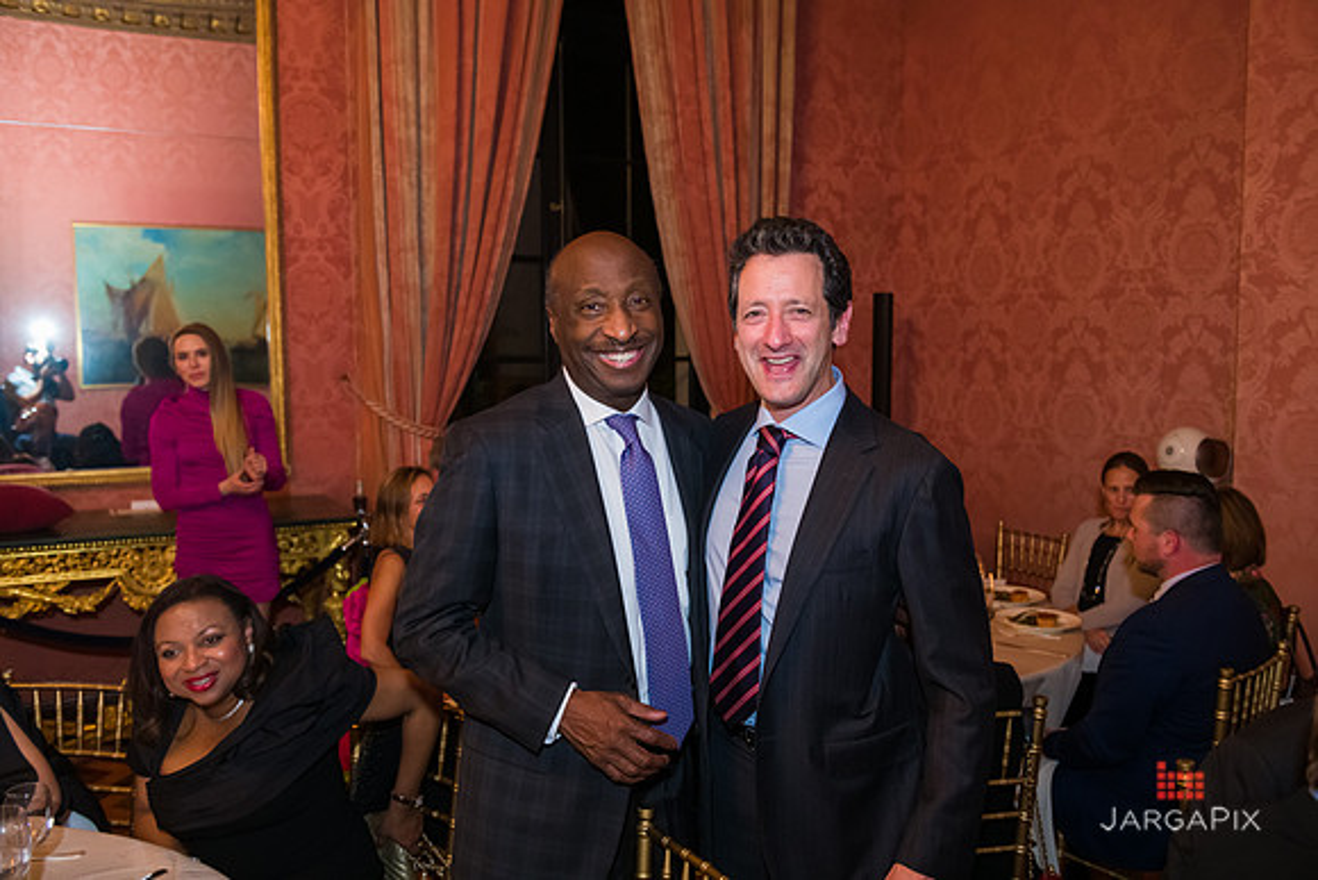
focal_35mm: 31
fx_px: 1135
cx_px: 659
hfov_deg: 60.3
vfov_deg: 42.3
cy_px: 440
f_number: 4
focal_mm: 31
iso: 3200
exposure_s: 1/80
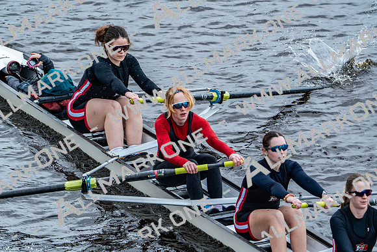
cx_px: 188
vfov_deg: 2.4
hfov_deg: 3.5
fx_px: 6096
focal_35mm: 582
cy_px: 126
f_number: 6.3
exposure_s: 1/1000
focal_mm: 582
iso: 2500
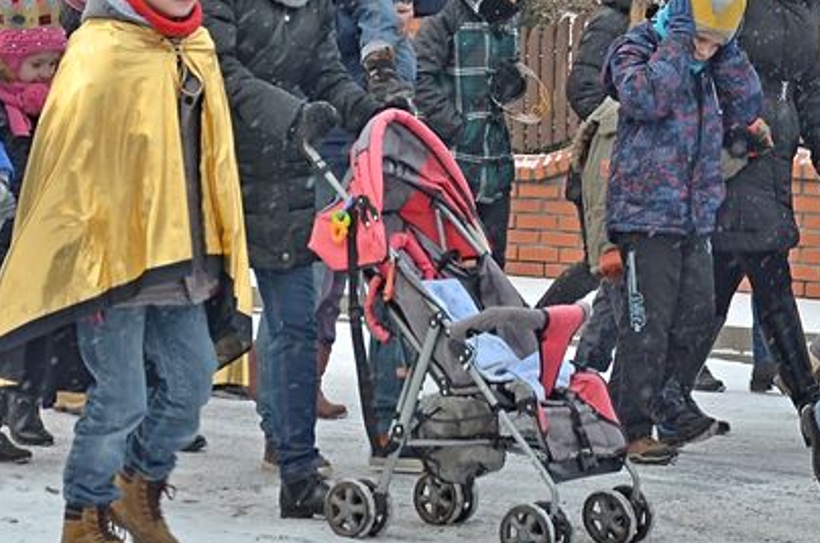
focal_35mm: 133
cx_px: 242
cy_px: 243
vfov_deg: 10.3
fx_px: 3023
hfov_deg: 15.4
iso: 180
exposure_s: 1/160
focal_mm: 42
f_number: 4.8
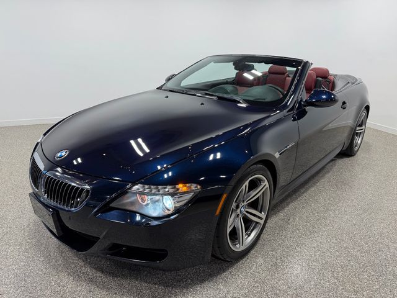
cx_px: 198
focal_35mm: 24
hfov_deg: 71.6
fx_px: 275
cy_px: 149
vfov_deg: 56.8
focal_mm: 6.76
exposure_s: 1/143
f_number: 1.78
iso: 50
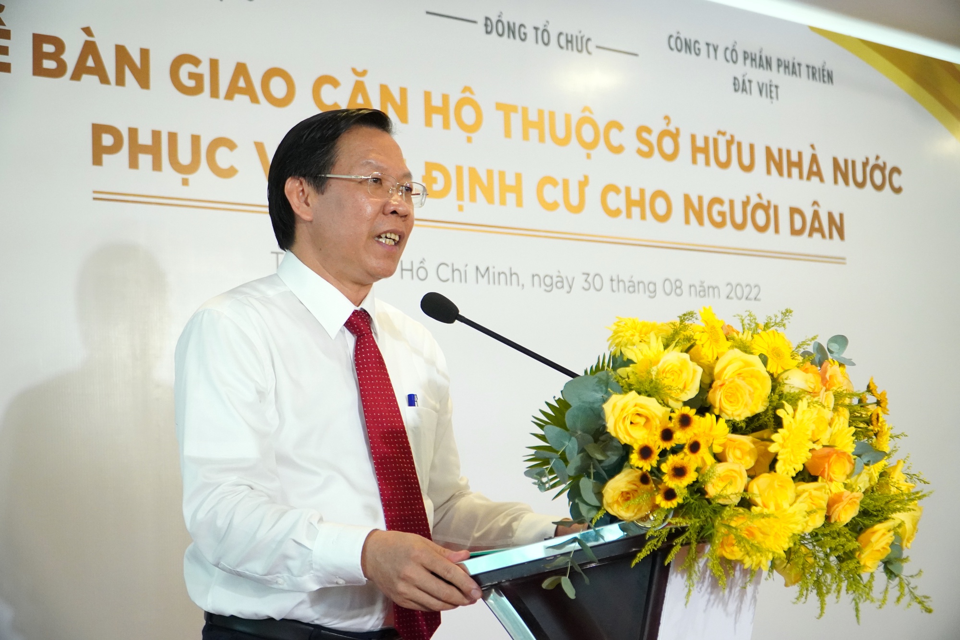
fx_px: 1480
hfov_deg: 35.9
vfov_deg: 24.4
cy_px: 320
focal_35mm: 56
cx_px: 480
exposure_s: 1/640
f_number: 4
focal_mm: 37
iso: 4000
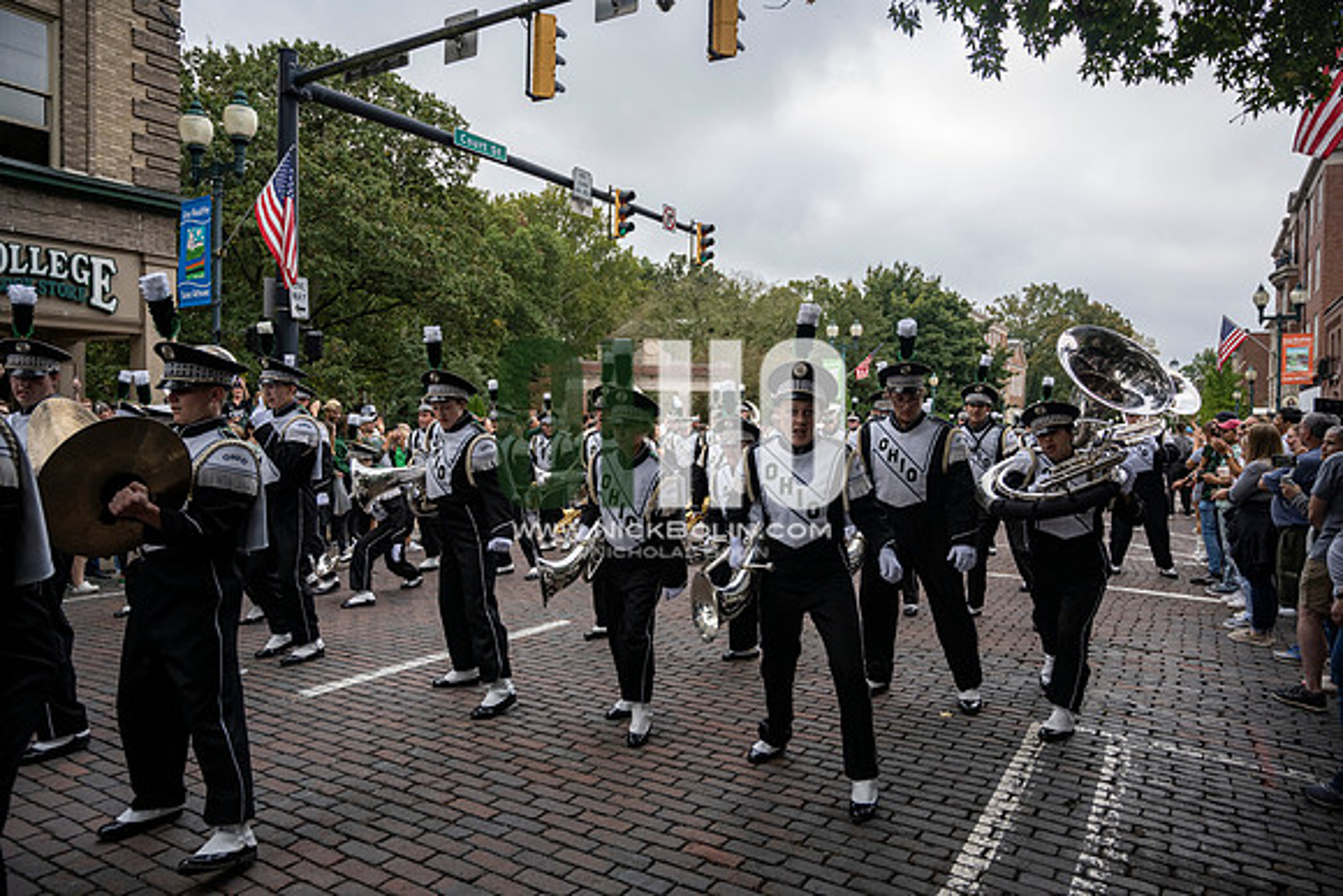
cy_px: 448
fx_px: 896
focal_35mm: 24
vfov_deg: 53.2
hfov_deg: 73.7
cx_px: 672
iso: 500
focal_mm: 24
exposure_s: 1/1600
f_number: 4
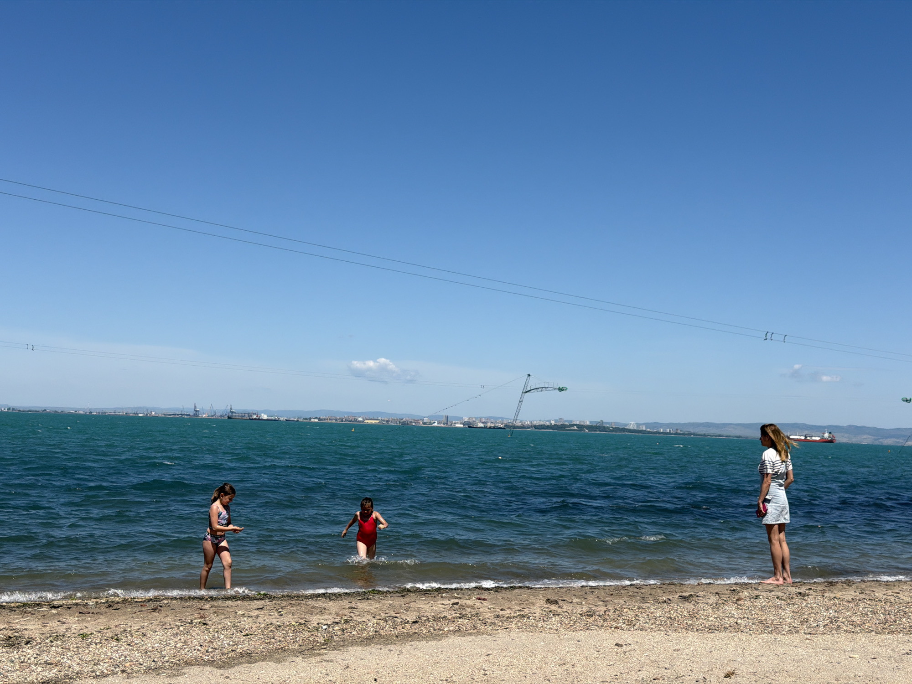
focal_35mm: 48
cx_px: 456
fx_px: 1265
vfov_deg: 30.3
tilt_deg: +3.0
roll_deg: -1.7
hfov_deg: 39.7
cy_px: 342
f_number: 1.78
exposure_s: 1/7874
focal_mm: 6.76
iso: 64
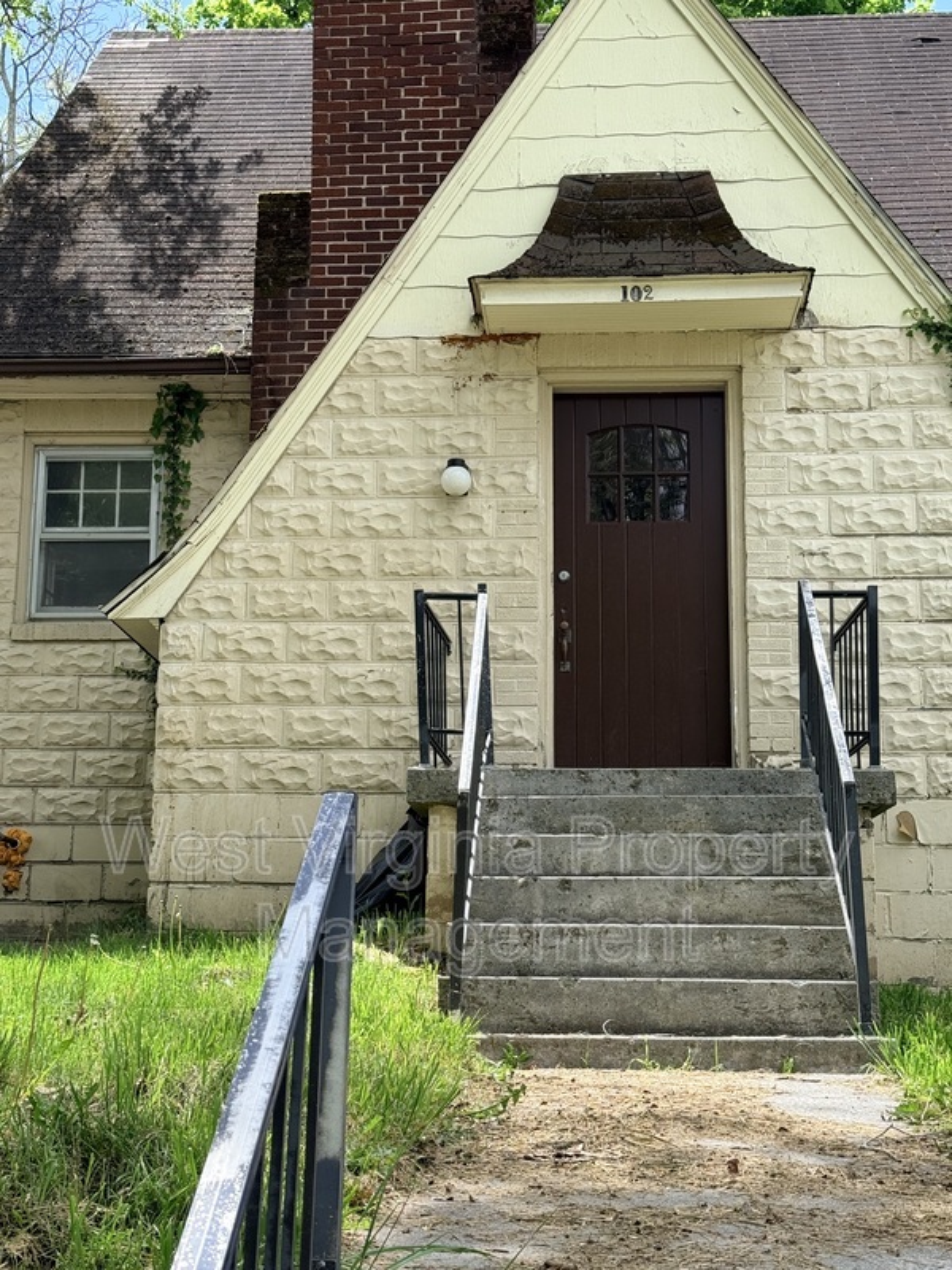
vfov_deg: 39.7
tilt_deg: +14.7
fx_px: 1760
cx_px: 476
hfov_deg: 30.3
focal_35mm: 48
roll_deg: -1.6
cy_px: 635
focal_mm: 6.76
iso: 64
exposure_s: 1/1575
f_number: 1.78
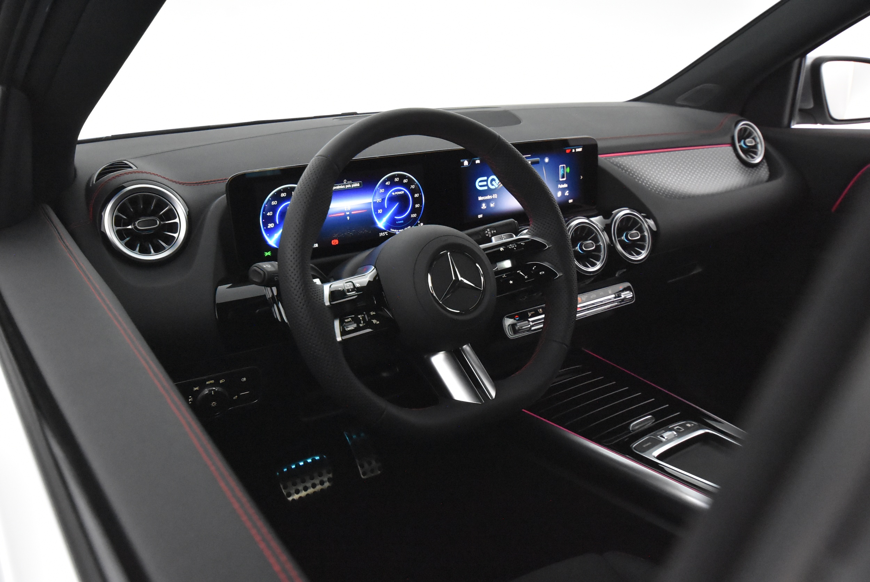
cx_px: 435
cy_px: 291
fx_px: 726
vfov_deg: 43.7
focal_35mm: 30
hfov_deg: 61.9
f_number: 5.6
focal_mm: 20
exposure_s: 1/60
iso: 7200
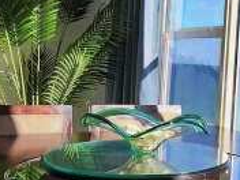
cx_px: 290
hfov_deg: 28.3
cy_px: 70
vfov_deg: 24.8
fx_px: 409
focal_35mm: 59
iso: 50
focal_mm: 2.2
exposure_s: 1/303
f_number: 2.2
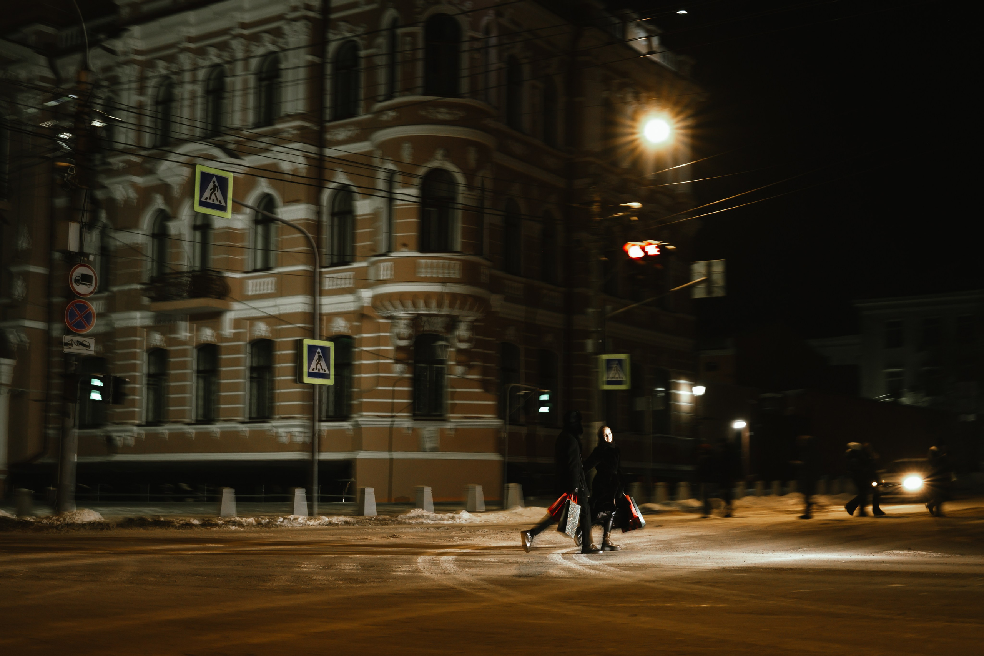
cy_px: 385
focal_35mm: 48
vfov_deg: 28.0
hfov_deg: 40.9
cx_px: 577
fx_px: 1315
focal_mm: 27
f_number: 5.6
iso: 320
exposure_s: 1/15
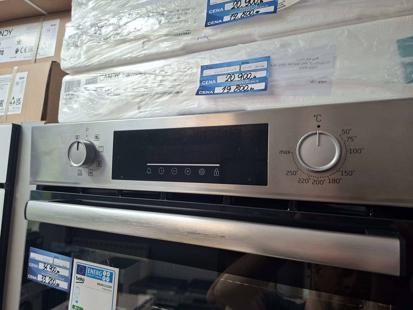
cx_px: 206
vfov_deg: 58.9
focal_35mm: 23
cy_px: 155
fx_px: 274
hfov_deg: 73.9
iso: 160
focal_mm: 5.54
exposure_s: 1/100
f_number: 1.8
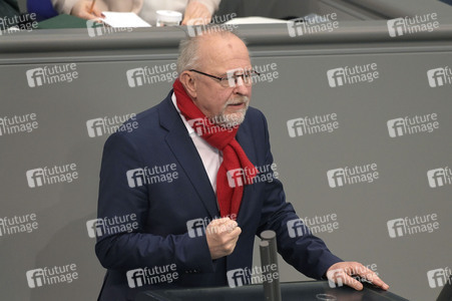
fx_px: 5269
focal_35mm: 420
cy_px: 150
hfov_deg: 4.9
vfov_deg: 3.3
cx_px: 226
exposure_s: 1/640
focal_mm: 420
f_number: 5.6
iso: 6400
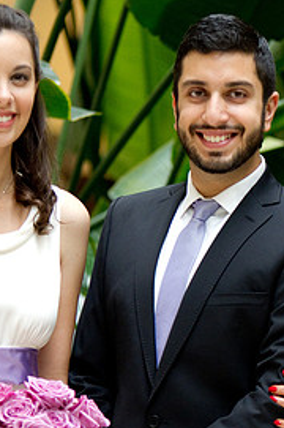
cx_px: 347
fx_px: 4674
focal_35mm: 394
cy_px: 250
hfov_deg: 3.5
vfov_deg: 5.2
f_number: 2.8
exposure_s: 1/200
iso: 1600
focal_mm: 122.5
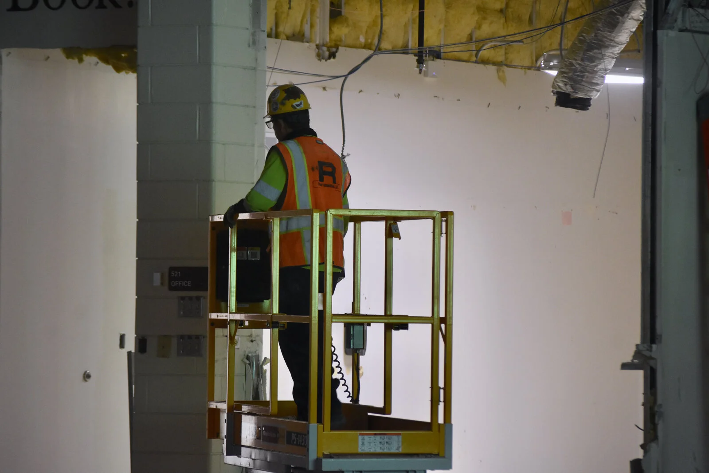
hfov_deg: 12.5
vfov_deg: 8.3
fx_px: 3249
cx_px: 354
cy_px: 236
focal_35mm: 165
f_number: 4.5
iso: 1800
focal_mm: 110
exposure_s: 1/60
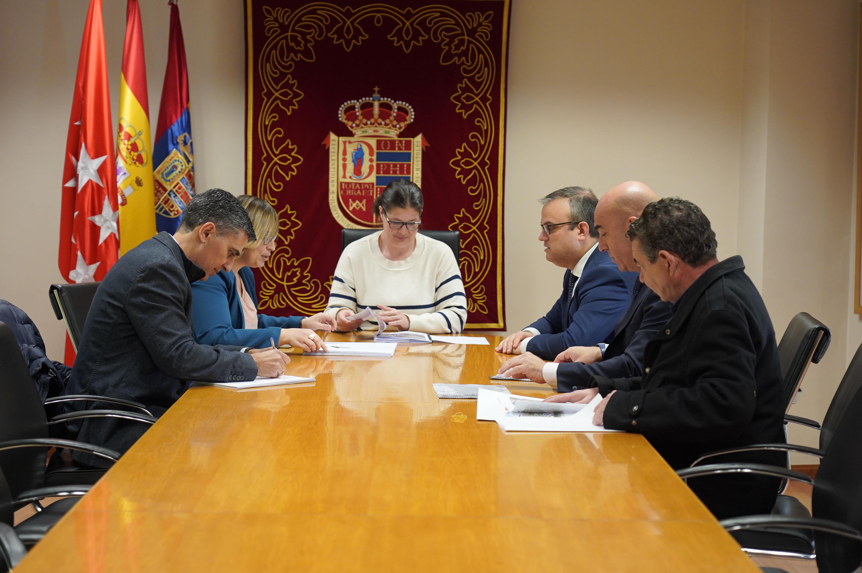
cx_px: 431
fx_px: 1746
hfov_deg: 27.7
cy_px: 286
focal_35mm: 73
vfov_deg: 18.6
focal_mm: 73
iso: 2000
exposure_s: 1/160
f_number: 4
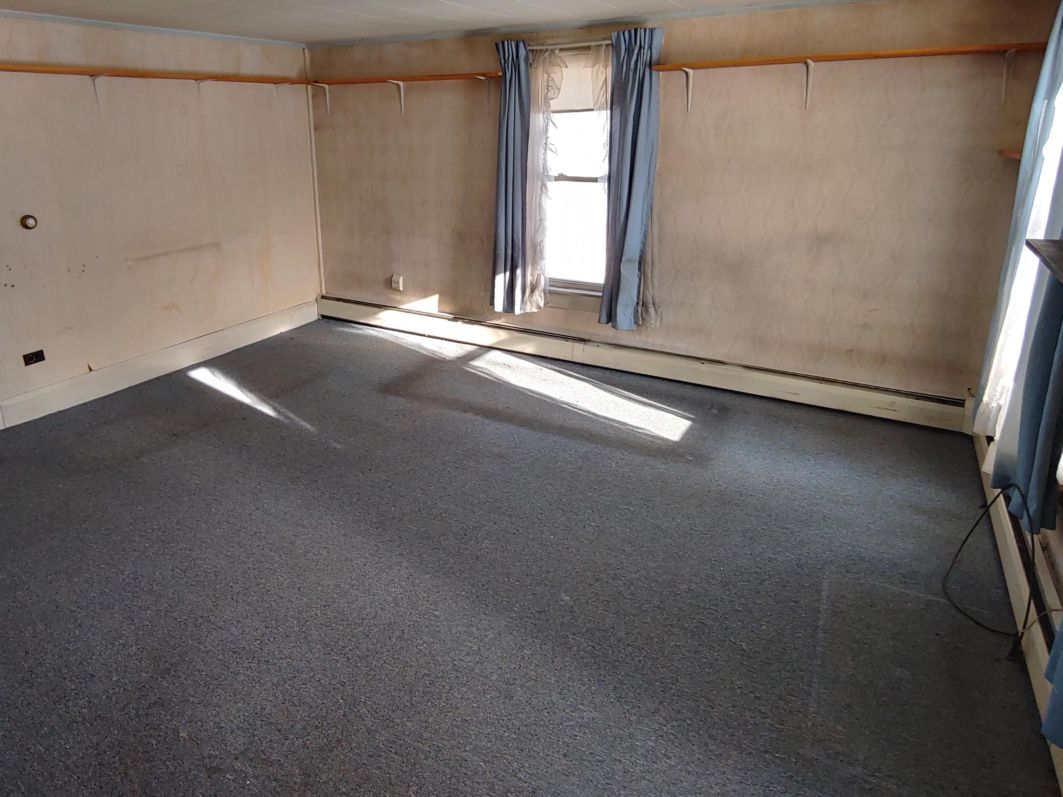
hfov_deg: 78.6
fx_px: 645
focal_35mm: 21
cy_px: 306
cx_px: 457
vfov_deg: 62.7
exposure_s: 1/40
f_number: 1.9
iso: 100
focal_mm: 2.18
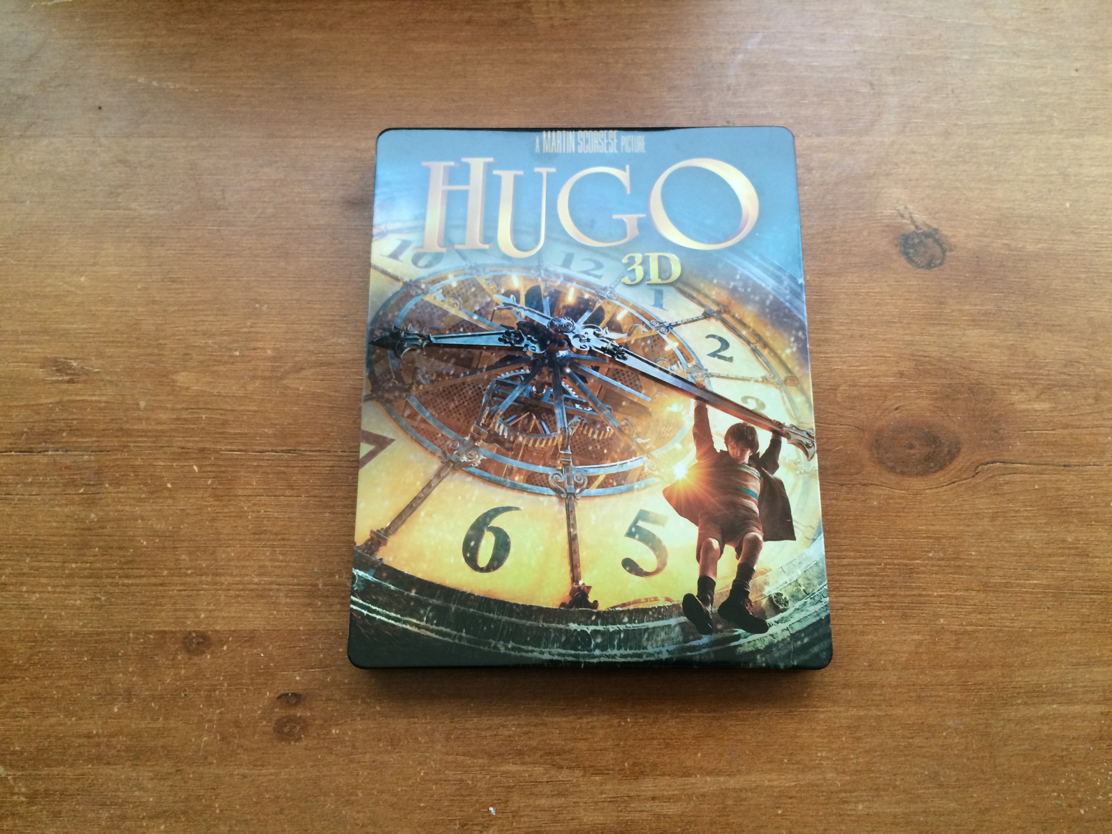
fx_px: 932
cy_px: 417
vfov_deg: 48.2
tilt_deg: -75.0
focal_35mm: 29
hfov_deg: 61.7
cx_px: 556
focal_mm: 4.15
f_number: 2.2
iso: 125
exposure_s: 1/30
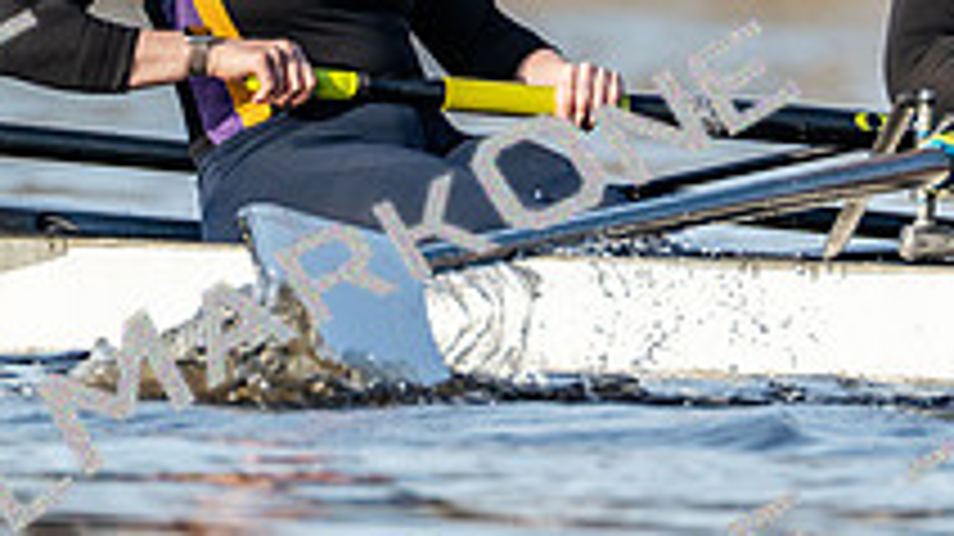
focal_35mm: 1720
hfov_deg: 1.3
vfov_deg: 0.7
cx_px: 666
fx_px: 43488
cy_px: 7
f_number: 6.3
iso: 640
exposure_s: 1/2000
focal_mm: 600
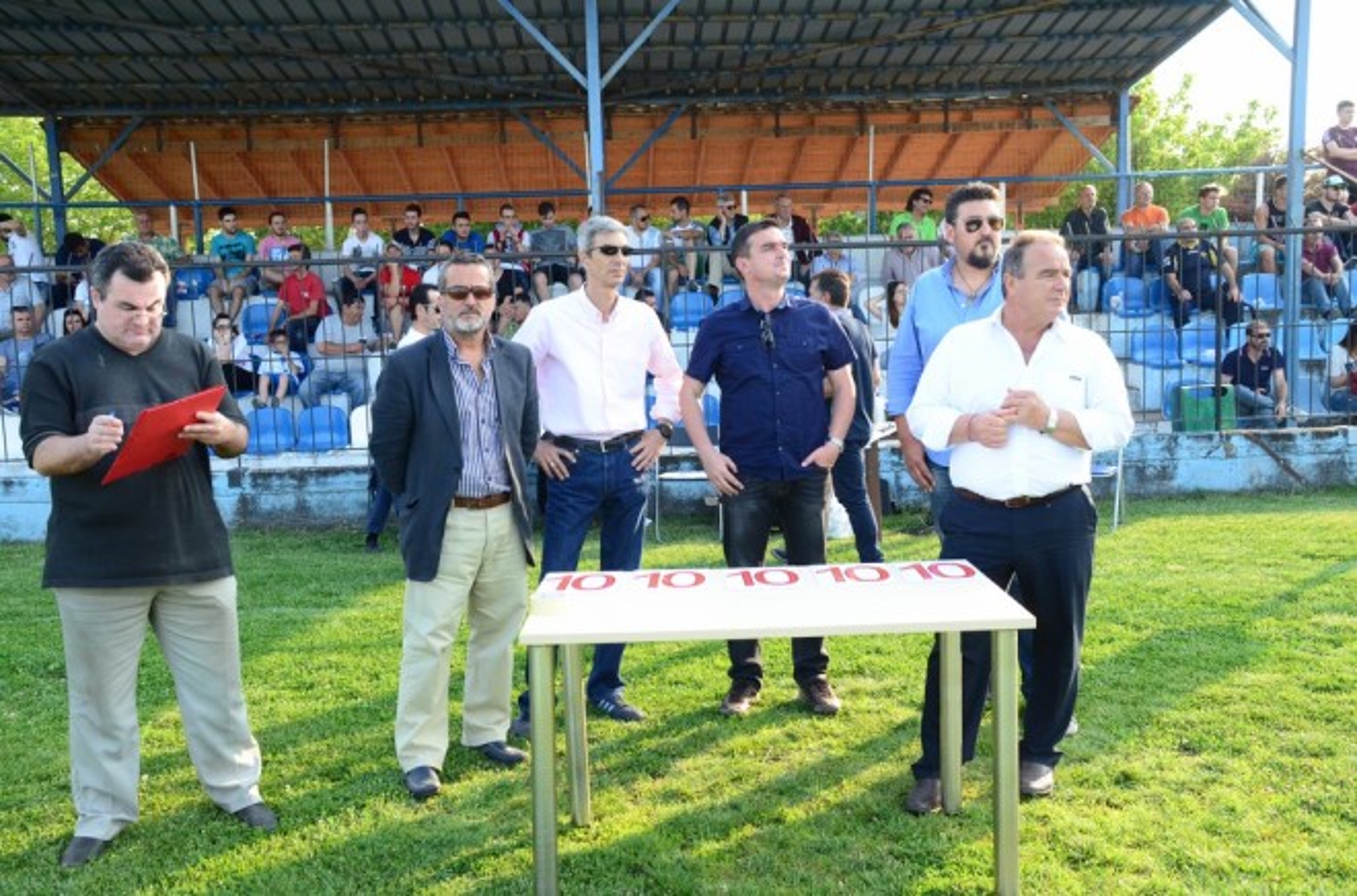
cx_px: 678
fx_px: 1353
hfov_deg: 53.3
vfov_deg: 36.7
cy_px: 448
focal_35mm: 36
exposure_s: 1/500
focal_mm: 24
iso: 1600
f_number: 6.3
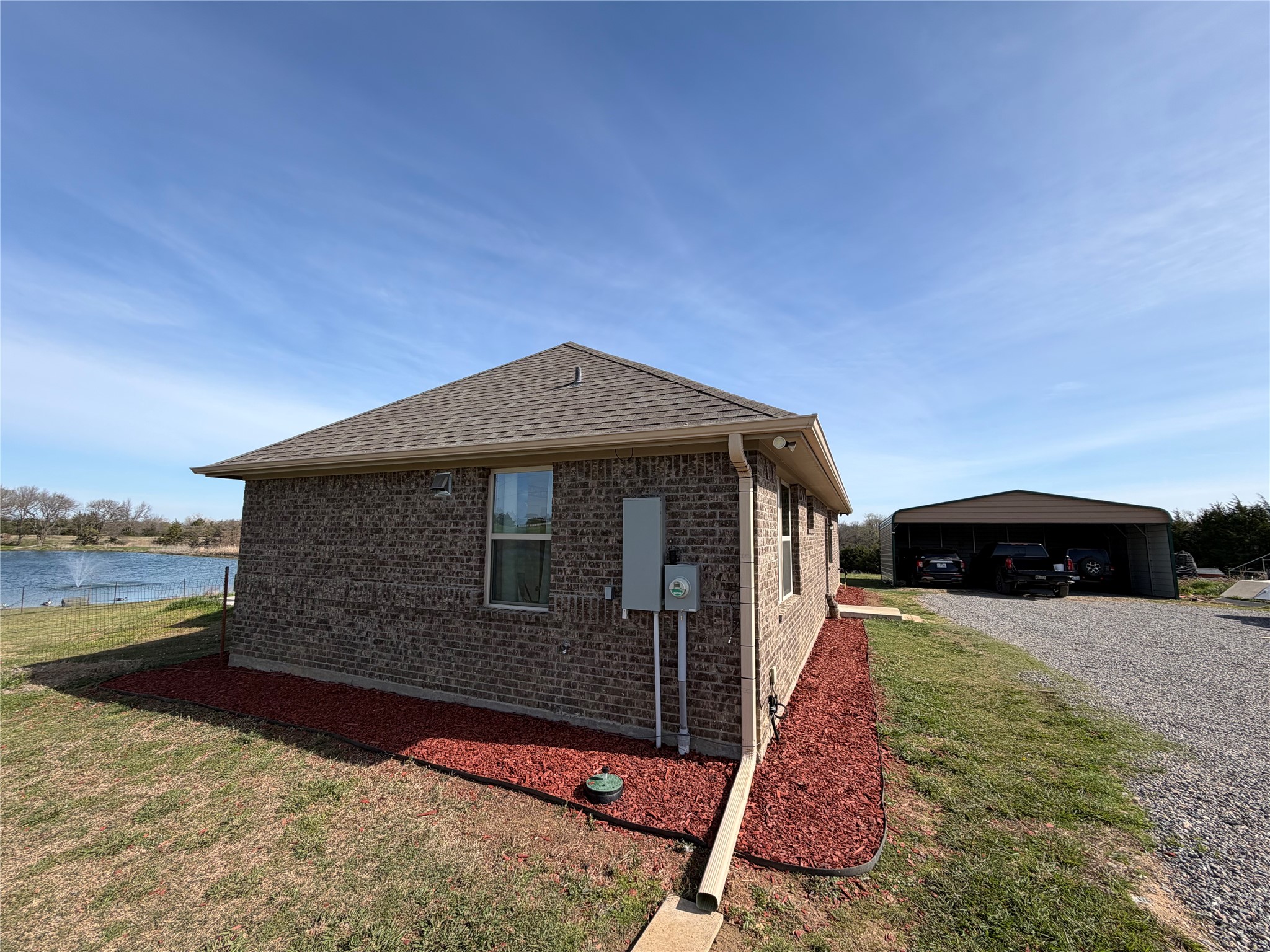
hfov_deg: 102.1
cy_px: 476
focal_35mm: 14
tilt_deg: +5.5
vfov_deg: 85.7
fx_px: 514
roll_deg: +0.1
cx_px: 635
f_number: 2.2
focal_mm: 2.22
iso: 20
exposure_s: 1/770
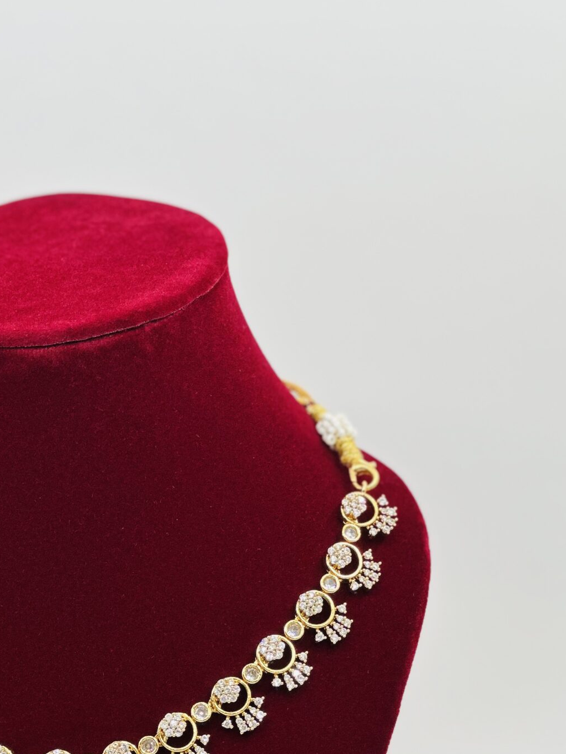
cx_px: 109
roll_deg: +0.8
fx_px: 3160
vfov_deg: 13.5
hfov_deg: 10.2
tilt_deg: -11.6
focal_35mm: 145
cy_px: 619
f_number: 2.8
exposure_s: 1/100
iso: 25
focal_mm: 9
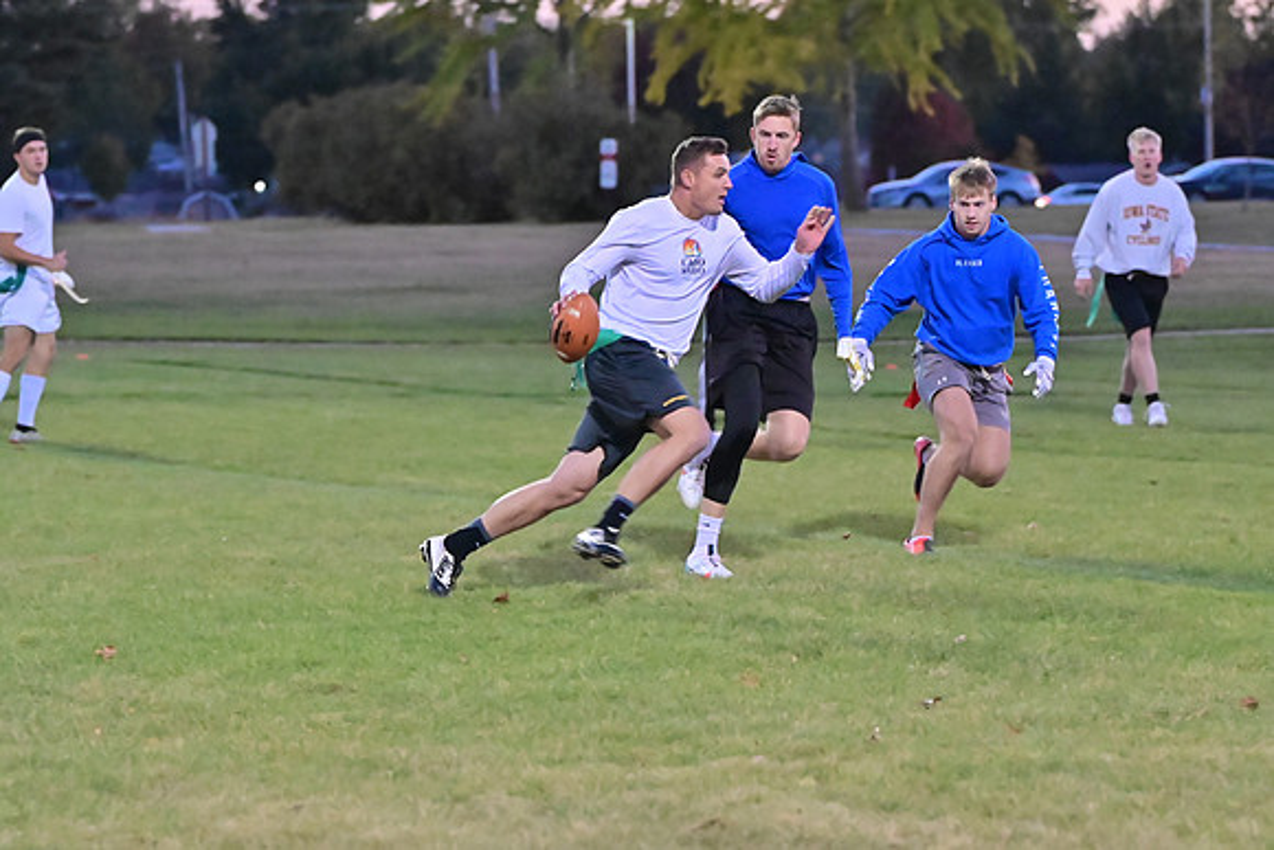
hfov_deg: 11.9
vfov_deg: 8.0
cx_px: 637
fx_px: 6088
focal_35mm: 172
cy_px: 425
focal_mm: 115
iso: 6400
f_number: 4
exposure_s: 1/500
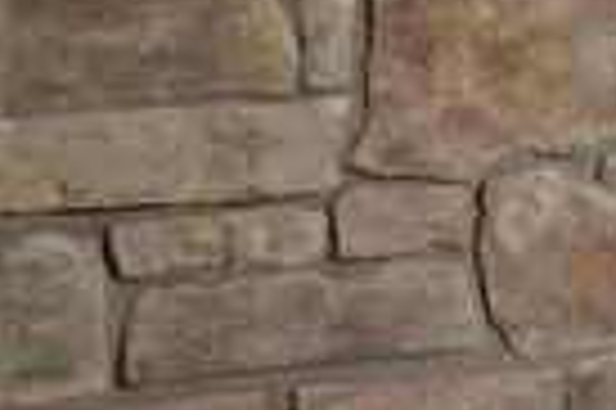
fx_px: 2307
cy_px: -88
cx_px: 1866
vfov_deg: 10.0
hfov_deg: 10.5
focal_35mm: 135
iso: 400
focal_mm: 18
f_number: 8
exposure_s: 1/13
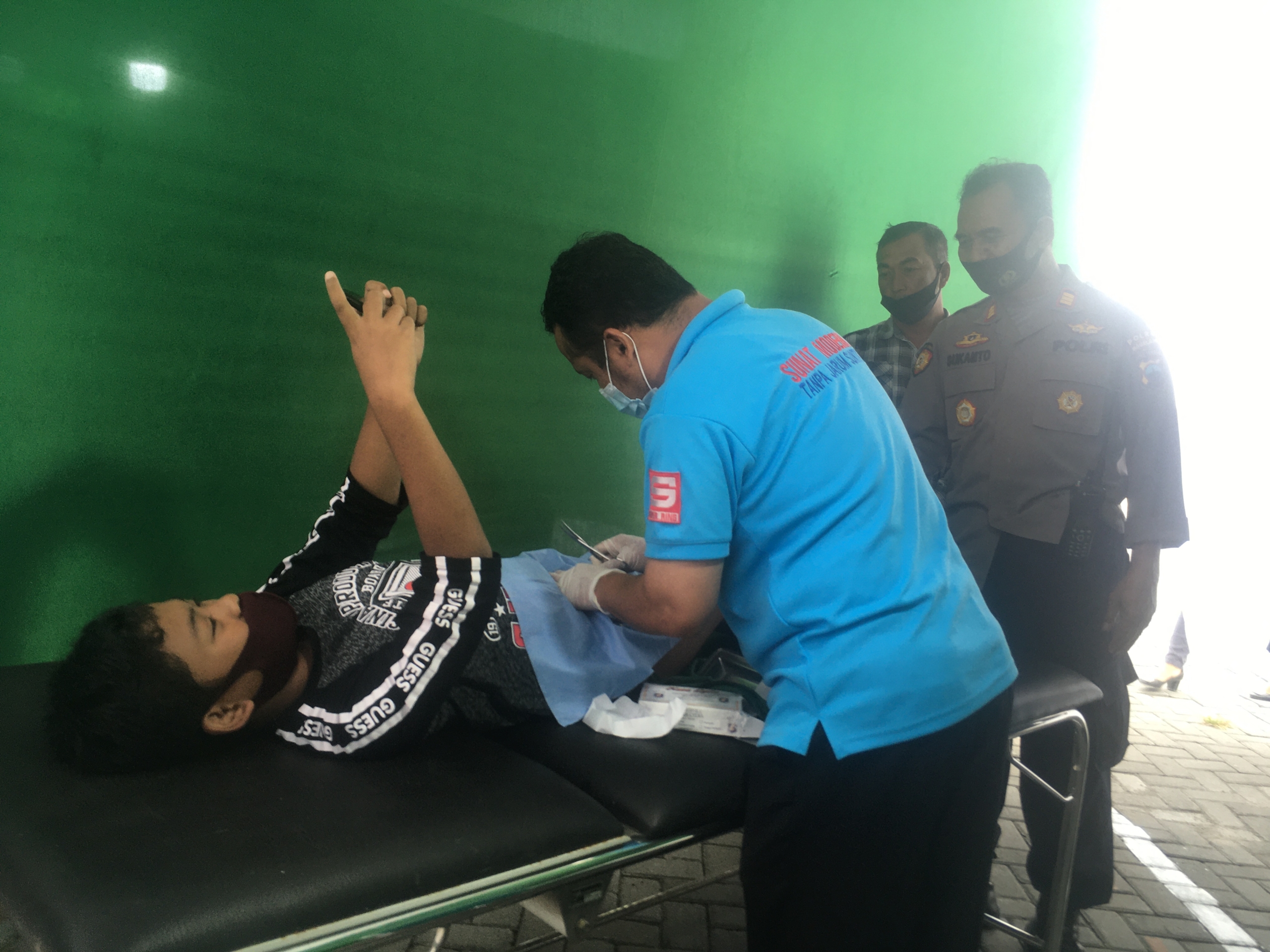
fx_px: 1064
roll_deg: -6.8
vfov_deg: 48.2
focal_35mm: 29
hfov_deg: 61.7
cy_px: 476
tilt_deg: -8.7
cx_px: 635
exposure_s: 1/50
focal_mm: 4.15
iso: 32
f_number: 2.2
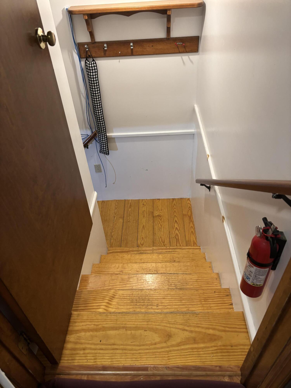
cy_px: 194
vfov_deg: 67.3
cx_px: 146
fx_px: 291
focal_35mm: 26
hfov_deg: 53.1
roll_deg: +2.1
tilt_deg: -43.2
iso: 200
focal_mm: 5.96
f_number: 1.6
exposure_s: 1/60
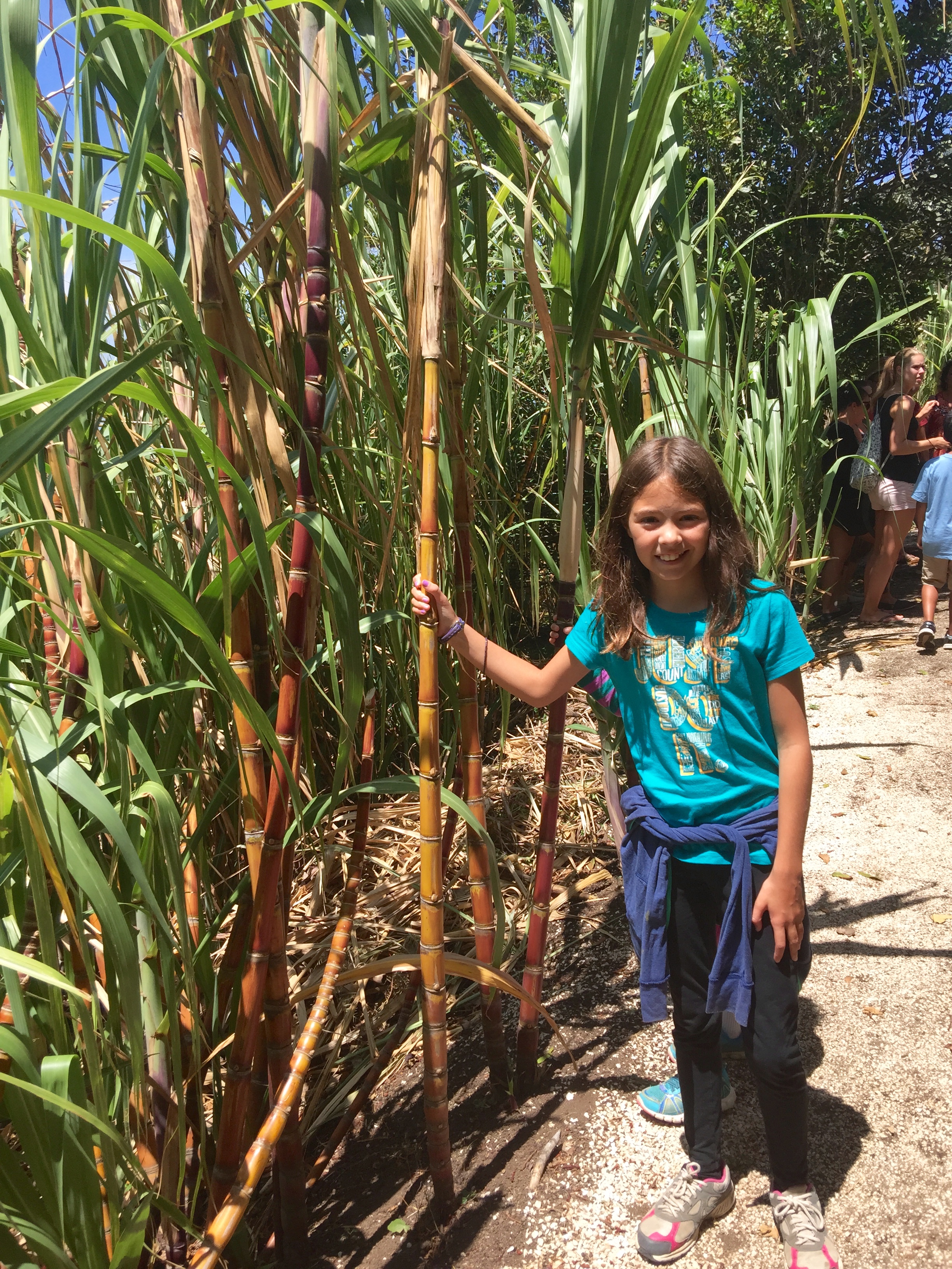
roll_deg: +1.7
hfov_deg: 48.2
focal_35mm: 29
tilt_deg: -13.5
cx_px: 476
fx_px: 1063
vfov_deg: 61.7
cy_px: 634
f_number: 2.2
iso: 32
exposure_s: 1/1068
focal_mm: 4.15
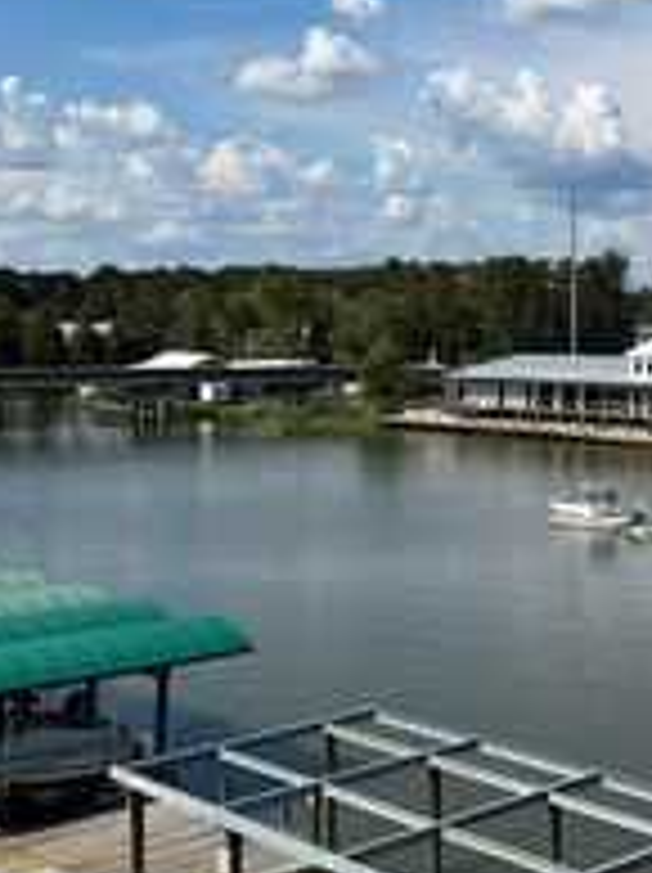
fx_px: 1560
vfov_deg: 30.9
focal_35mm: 62
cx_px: 665
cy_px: 272
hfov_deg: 22.6
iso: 80
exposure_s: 1/7042
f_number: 1.78
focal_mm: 6.86
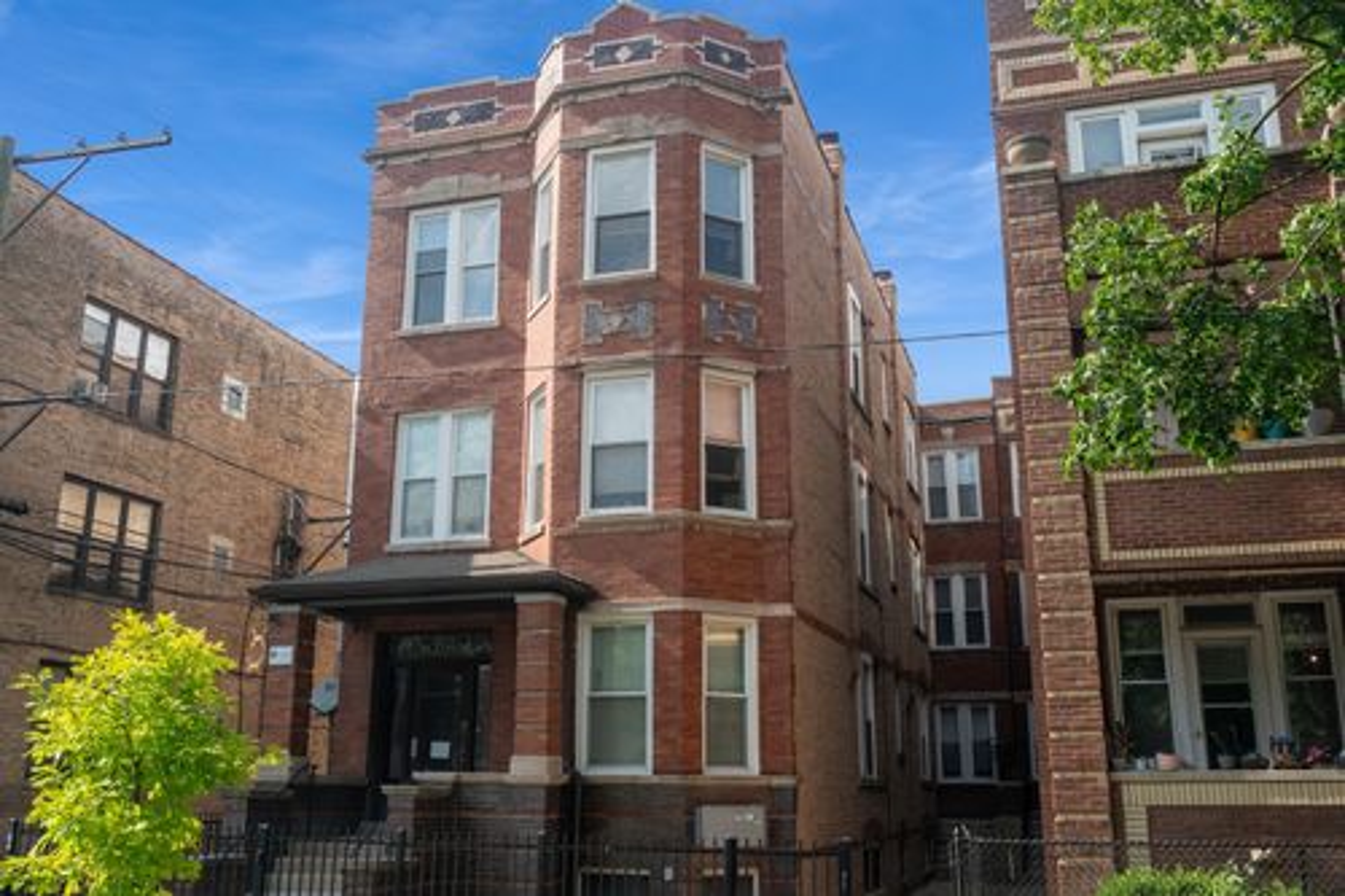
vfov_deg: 37.8
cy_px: 448
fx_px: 1307
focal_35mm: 35
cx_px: 672
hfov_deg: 54.5
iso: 200
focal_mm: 35
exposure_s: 1/160
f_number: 8
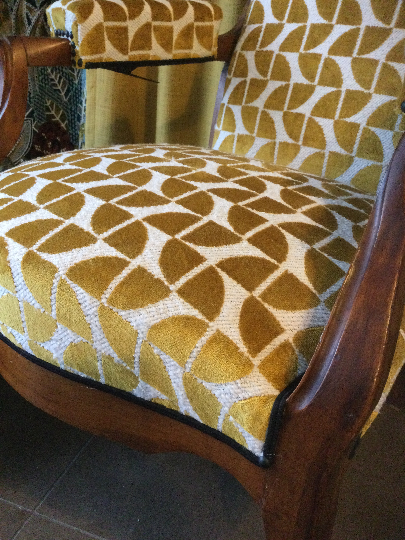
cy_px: 270
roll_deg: -7.2
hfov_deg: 45.4
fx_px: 484
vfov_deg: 58.4
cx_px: 202
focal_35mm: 31
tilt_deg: -25.2
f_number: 2.4
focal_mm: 3.3
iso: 250
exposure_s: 1/33
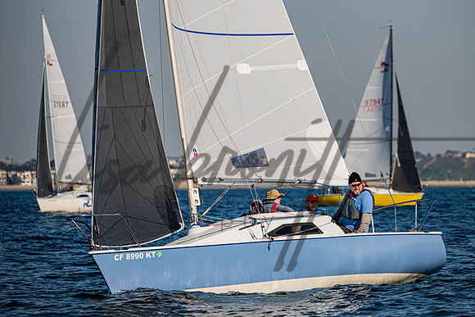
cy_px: 124
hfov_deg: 7.6
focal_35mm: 270
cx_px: 274
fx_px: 3568
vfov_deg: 5.1
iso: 400
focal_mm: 220
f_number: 5
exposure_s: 1/4000
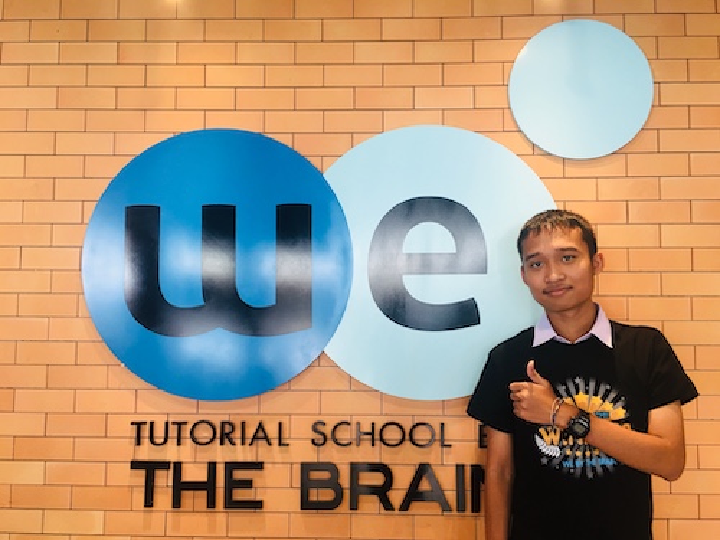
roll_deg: +0.0
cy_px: 270
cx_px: 360
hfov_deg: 61.7
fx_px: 603
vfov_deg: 48.2
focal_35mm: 29
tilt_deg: +5.2
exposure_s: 1/33
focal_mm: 4.15
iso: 32
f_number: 2.2
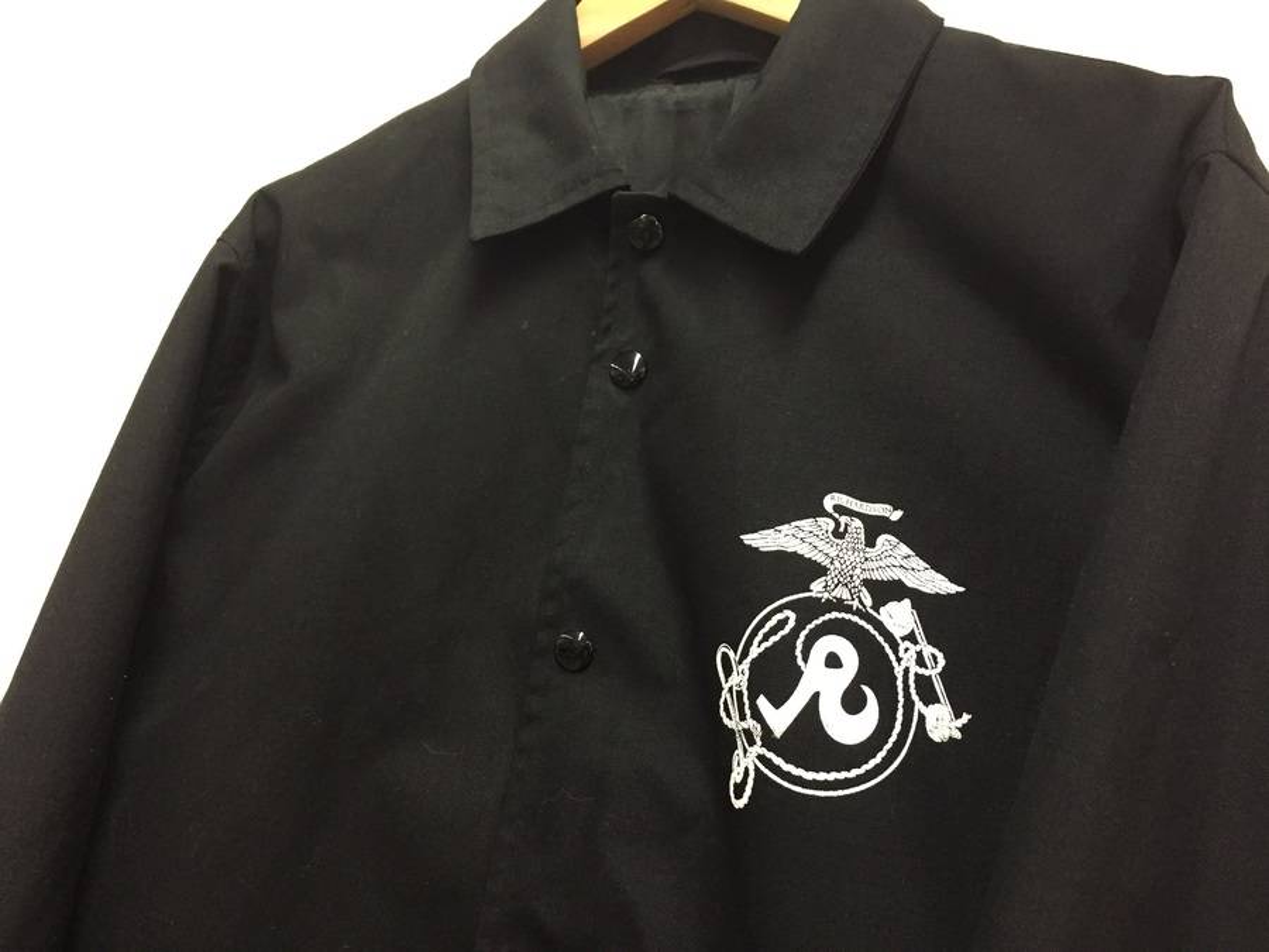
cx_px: 634
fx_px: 1063
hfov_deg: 61.7
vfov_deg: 48.2
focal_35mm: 29
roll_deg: -7.9
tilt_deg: +13.7
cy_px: 476
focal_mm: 4.15
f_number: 2.2
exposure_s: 1/30
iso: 250
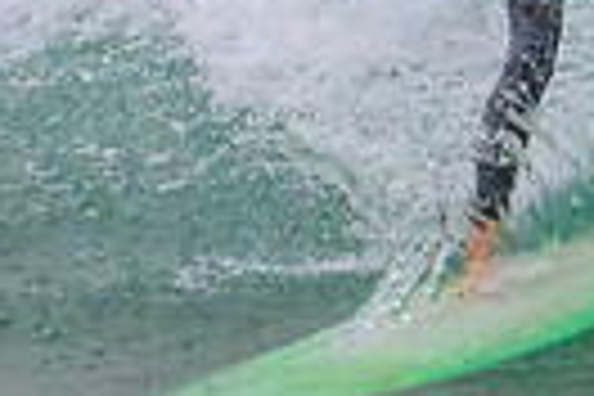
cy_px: -205
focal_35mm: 2642
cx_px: 220
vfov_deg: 0.5
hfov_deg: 0.8
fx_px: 43590
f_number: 11
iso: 8000
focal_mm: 600
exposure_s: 1/2000
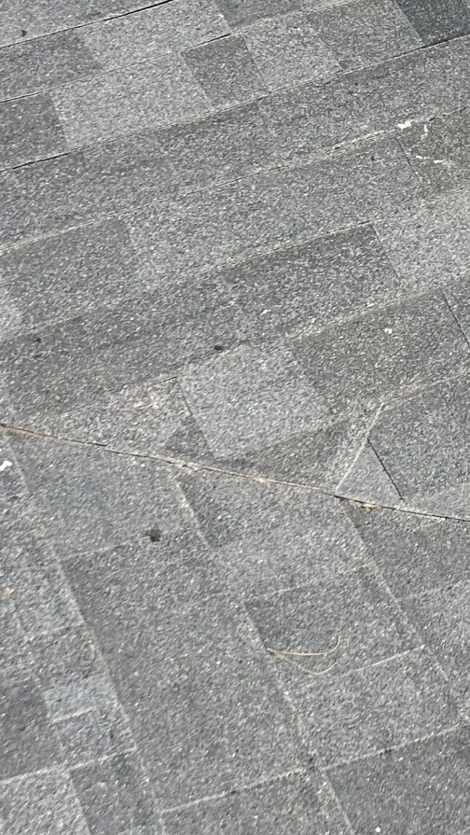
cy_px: 159
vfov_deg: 25.7
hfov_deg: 13.5
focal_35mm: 81
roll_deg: +0.9
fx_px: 1793
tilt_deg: -35.5
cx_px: 834
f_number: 1.5
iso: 50
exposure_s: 1/3460
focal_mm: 5.7
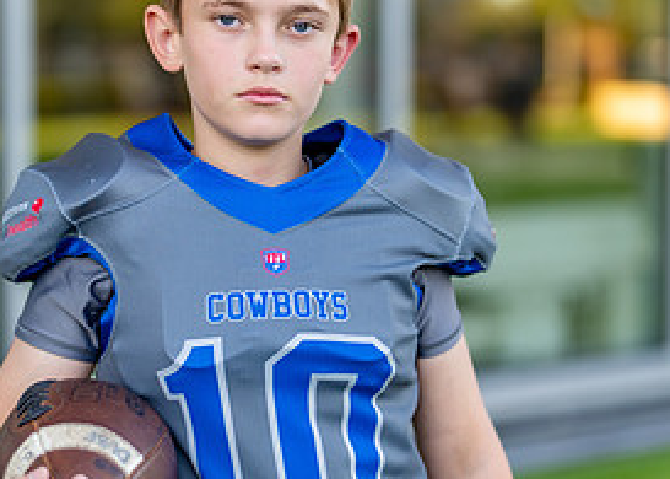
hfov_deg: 17.4
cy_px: 268
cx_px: 258
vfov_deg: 12.5
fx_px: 2188
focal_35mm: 115
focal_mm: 50
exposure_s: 1/640
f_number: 1.2
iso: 100
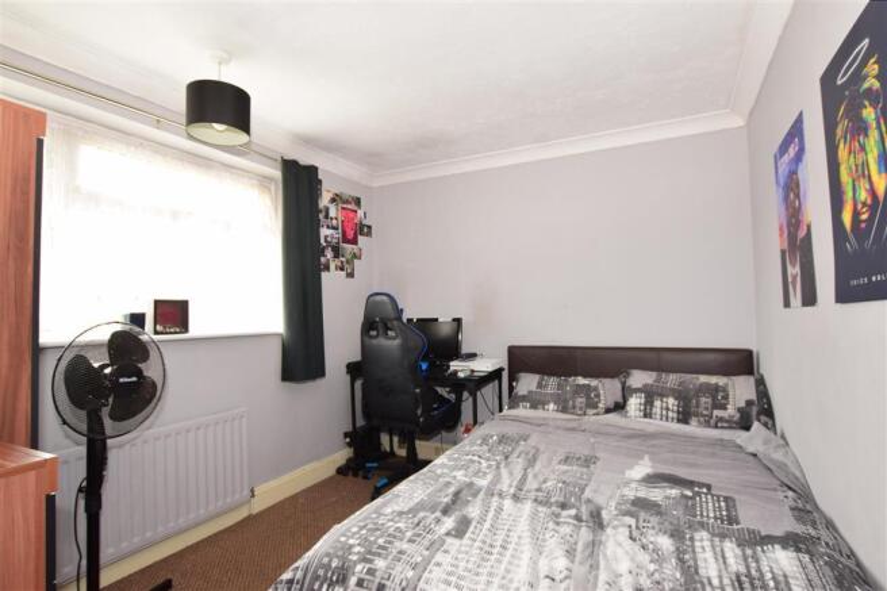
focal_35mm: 15
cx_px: 444
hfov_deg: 100.4
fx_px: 369
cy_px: 296
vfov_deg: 77.3
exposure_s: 1/13
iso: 400
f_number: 5.6
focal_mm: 10
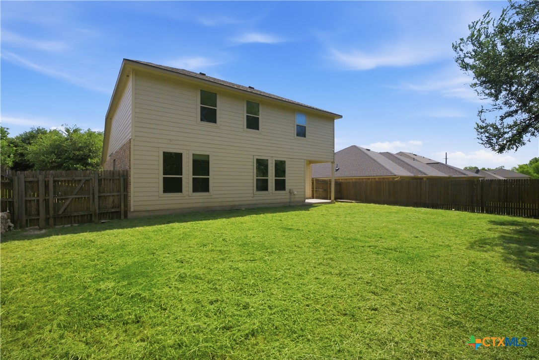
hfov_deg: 96.7
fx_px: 240
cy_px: 180
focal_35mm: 16
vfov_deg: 73.8
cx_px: 270
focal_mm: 16
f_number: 7.1
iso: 2000
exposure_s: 1/6400
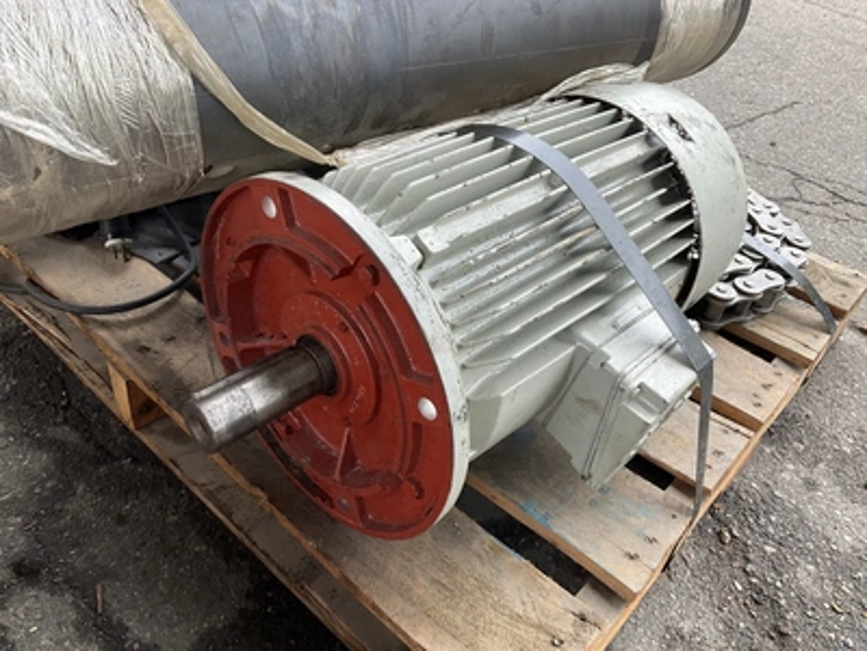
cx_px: 434
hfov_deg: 61.7
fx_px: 726
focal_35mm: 29
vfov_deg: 48.2
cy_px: 326
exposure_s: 1/143
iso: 20
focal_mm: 3
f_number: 1.8
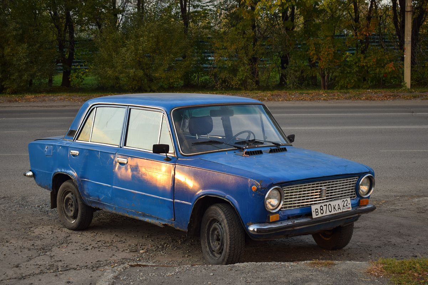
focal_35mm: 57
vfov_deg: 23.8
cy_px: 142
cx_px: 214
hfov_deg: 35.1
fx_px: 678
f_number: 6.3
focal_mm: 38
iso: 200
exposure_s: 1/80
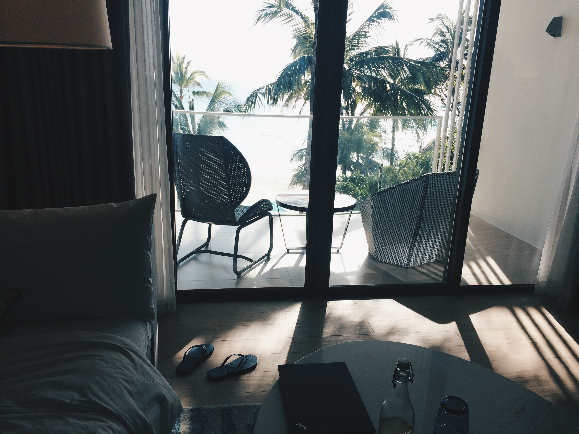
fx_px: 485
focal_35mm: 29
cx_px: 290
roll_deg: -3.0
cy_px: 217
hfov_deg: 61.7
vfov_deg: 48.2
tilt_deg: -16.7
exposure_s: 1/595
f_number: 2.2
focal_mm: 4.15
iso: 32
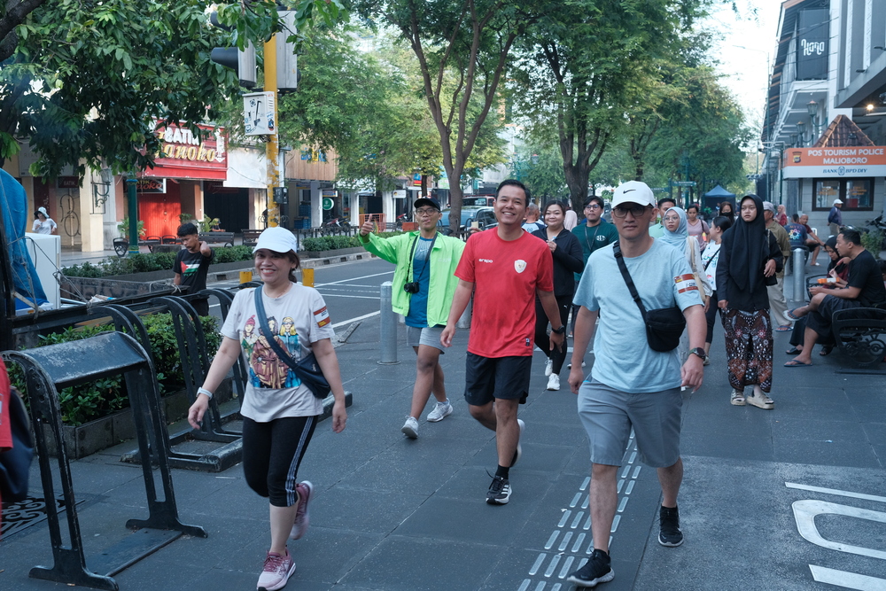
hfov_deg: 54.4
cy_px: 296
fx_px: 861
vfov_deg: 37.9
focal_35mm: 35
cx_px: 443
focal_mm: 23
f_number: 4.5
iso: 1000
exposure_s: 1/125
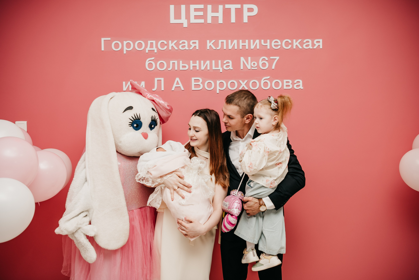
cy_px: 140
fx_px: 367
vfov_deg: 41.6
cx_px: 210
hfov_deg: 59.4
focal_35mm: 32
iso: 125
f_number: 4
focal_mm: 30
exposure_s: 1/160
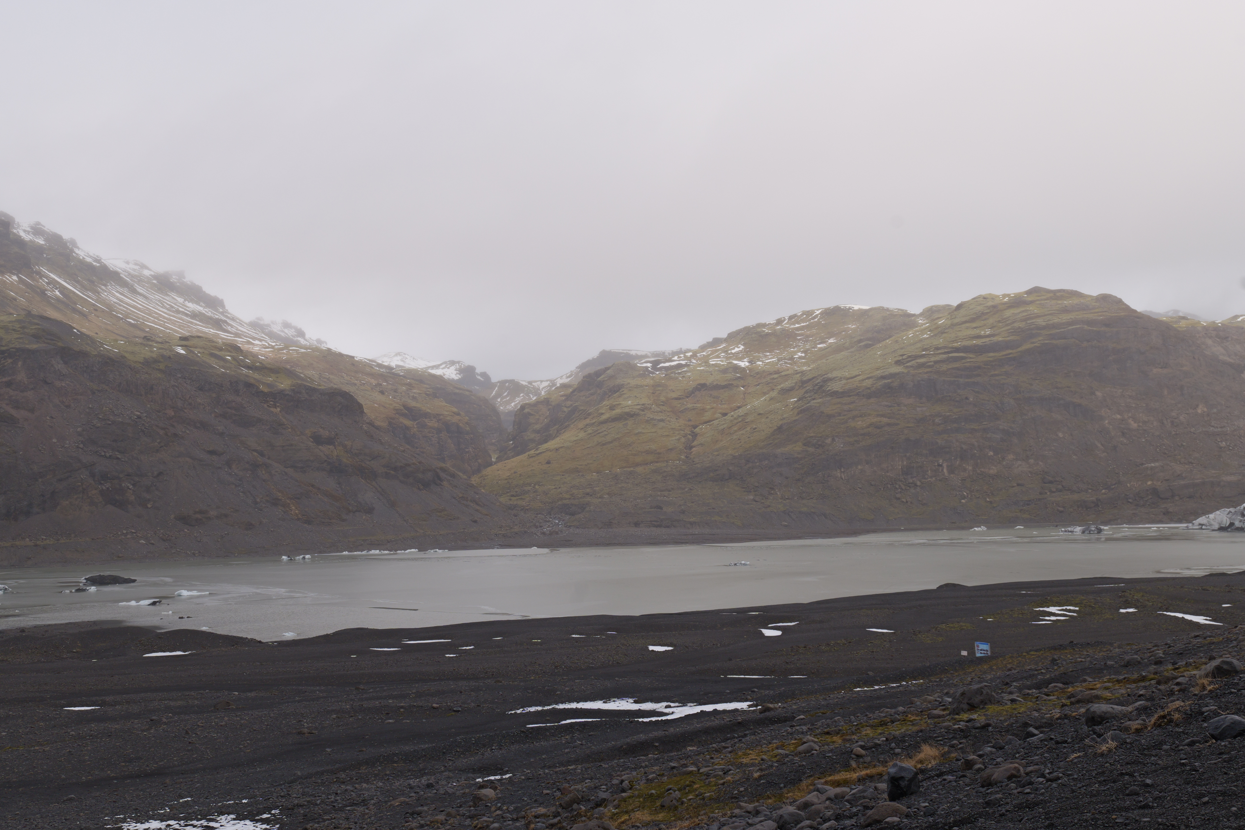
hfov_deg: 50.7
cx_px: 622
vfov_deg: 35.1
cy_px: 415
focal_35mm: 38
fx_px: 1314
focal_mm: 38
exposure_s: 1/400
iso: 500
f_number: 11
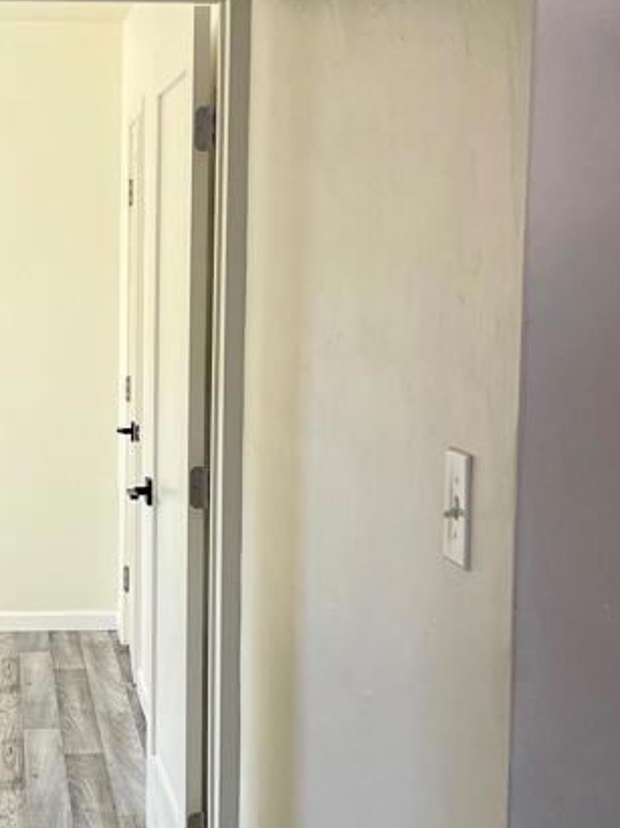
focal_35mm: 65
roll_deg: -1.2
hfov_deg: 22.2
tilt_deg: -3.9
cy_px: 424
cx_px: 97
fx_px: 1554
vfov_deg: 29.8
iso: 80
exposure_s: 1/60
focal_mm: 5.7
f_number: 1.5
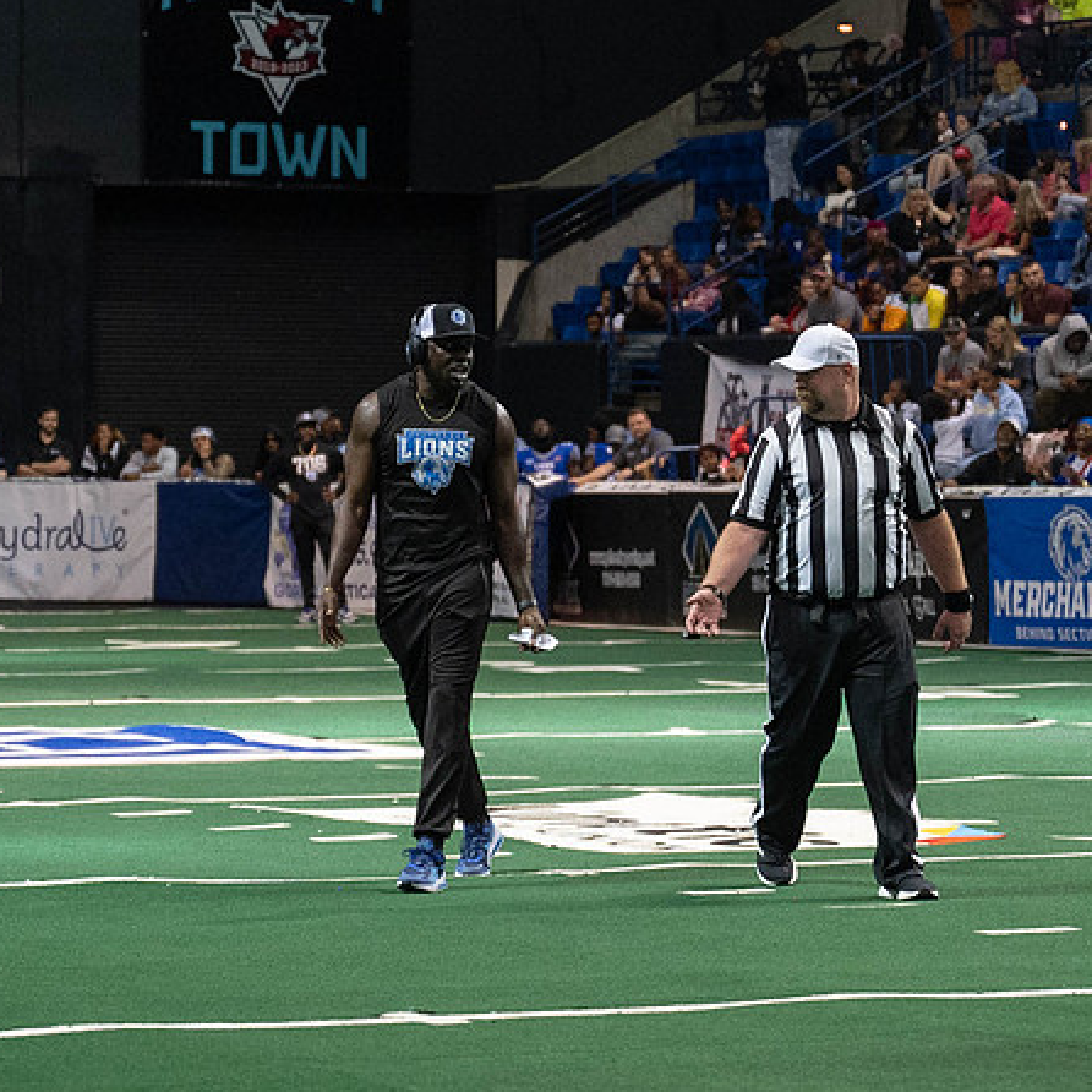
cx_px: 526
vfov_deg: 10.2
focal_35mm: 171
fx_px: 6103
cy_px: 540
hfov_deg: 10.2
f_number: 2.8
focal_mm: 70
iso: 3200
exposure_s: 1/800
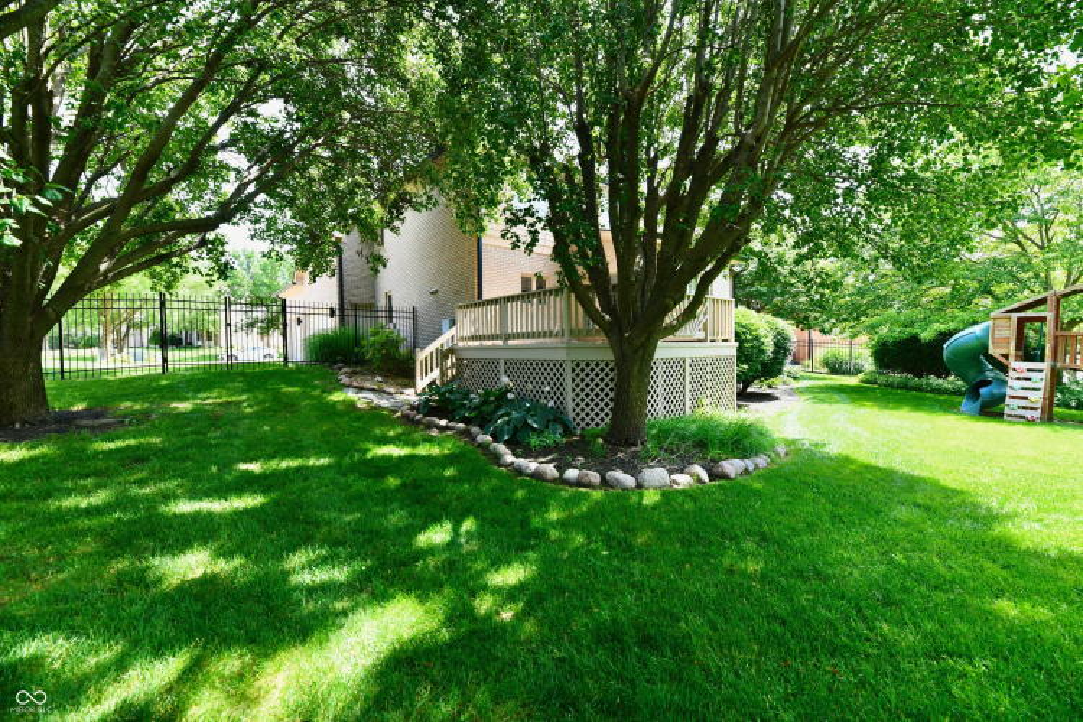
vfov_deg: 81.2
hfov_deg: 104.3
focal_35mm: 14
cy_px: 361
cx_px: 542
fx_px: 421
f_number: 7.1
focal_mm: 14
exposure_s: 1/200
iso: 640
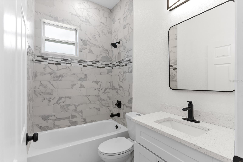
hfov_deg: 93.3
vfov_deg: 70.5
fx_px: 115
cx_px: 122
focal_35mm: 17
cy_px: 81
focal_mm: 17
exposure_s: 1/10
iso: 400
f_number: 8
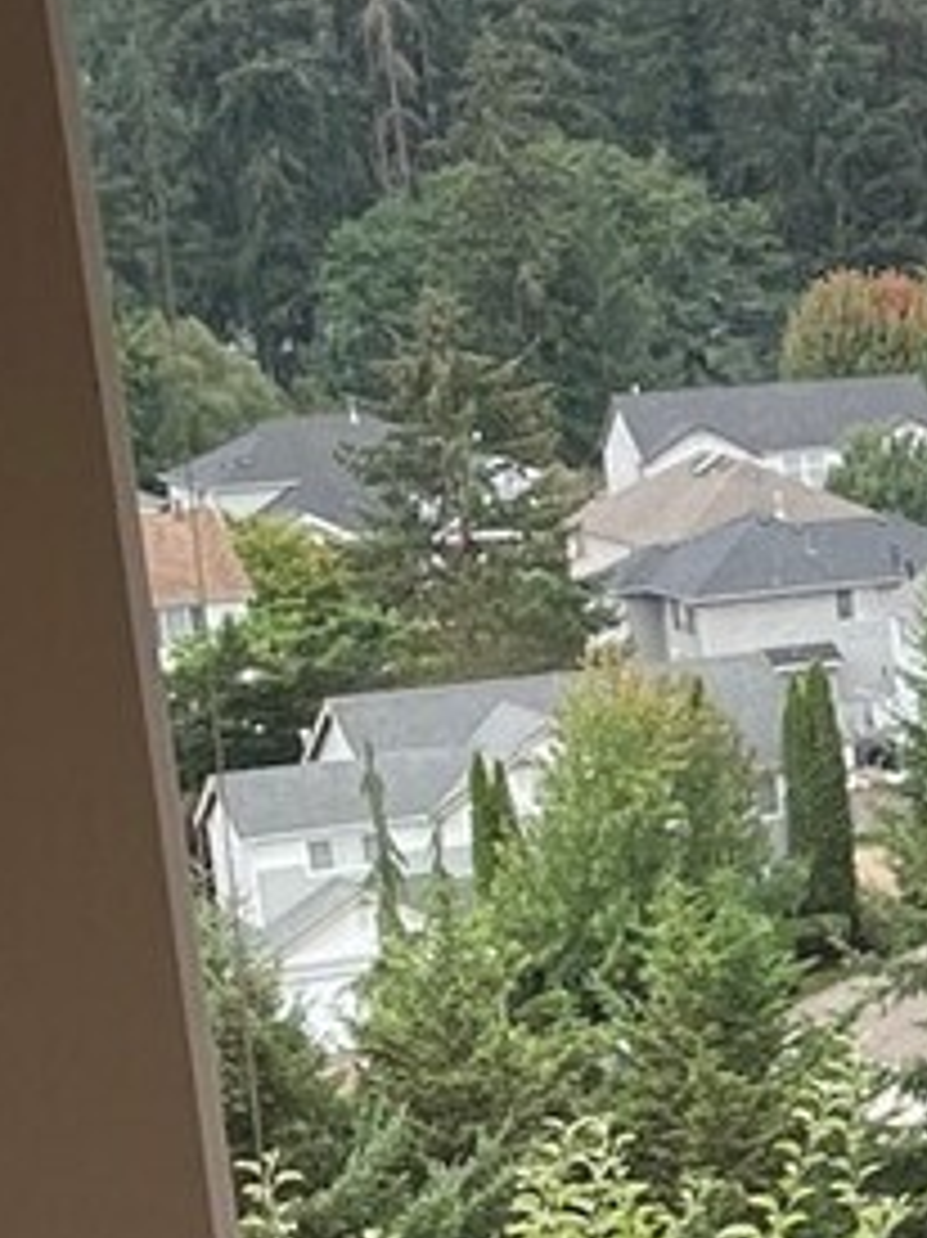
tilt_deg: -12.5
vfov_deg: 14.4
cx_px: 2254
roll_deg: +2.4
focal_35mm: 136
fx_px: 4860
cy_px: 1125
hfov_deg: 9.6
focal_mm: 4.2
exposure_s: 1/305
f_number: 1.6
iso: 32
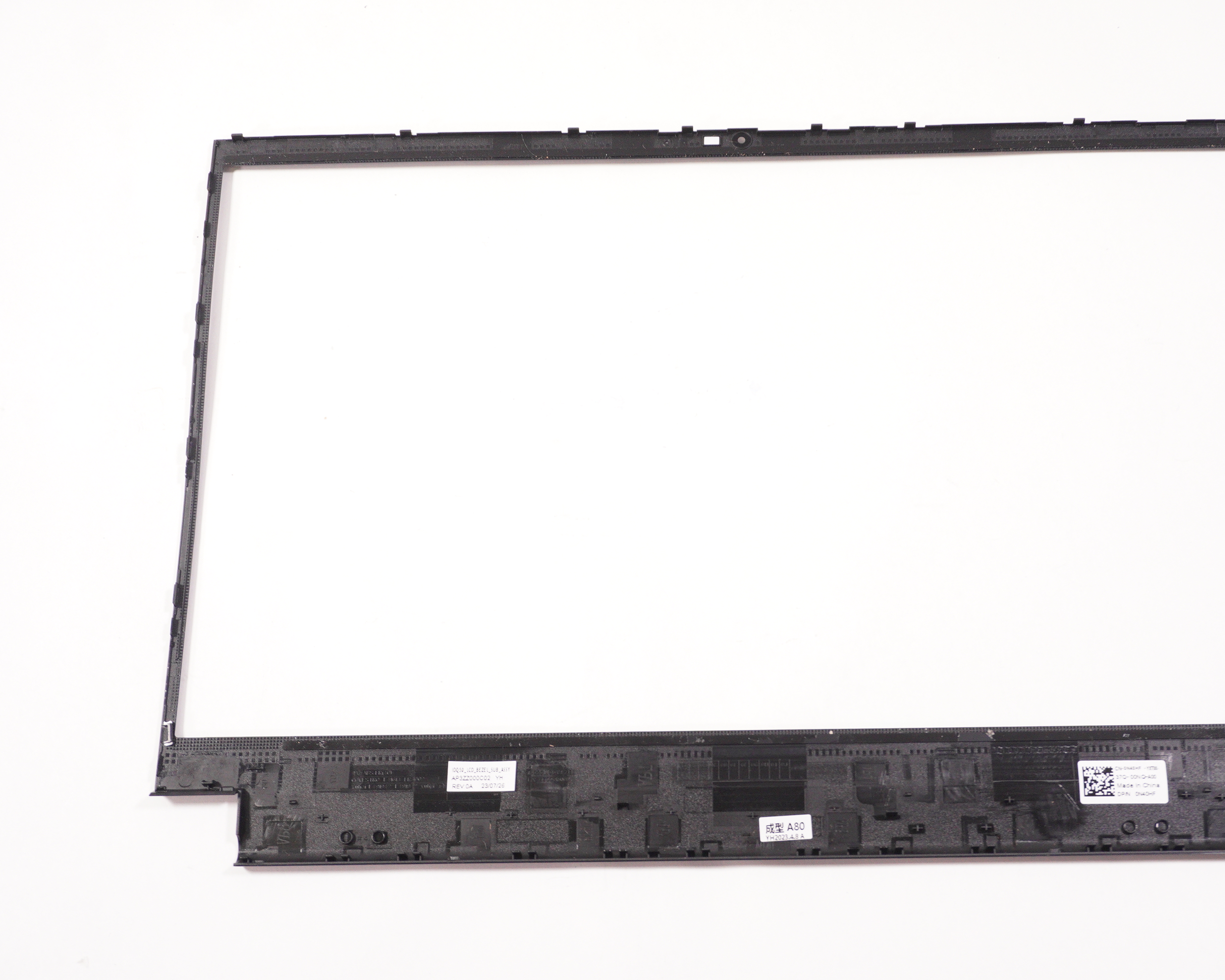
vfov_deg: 28.8
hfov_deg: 35.5
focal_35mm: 53
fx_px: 1906
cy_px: 490
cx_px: 727
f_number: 6.3
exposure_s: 1/200
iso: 1250
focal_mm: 31
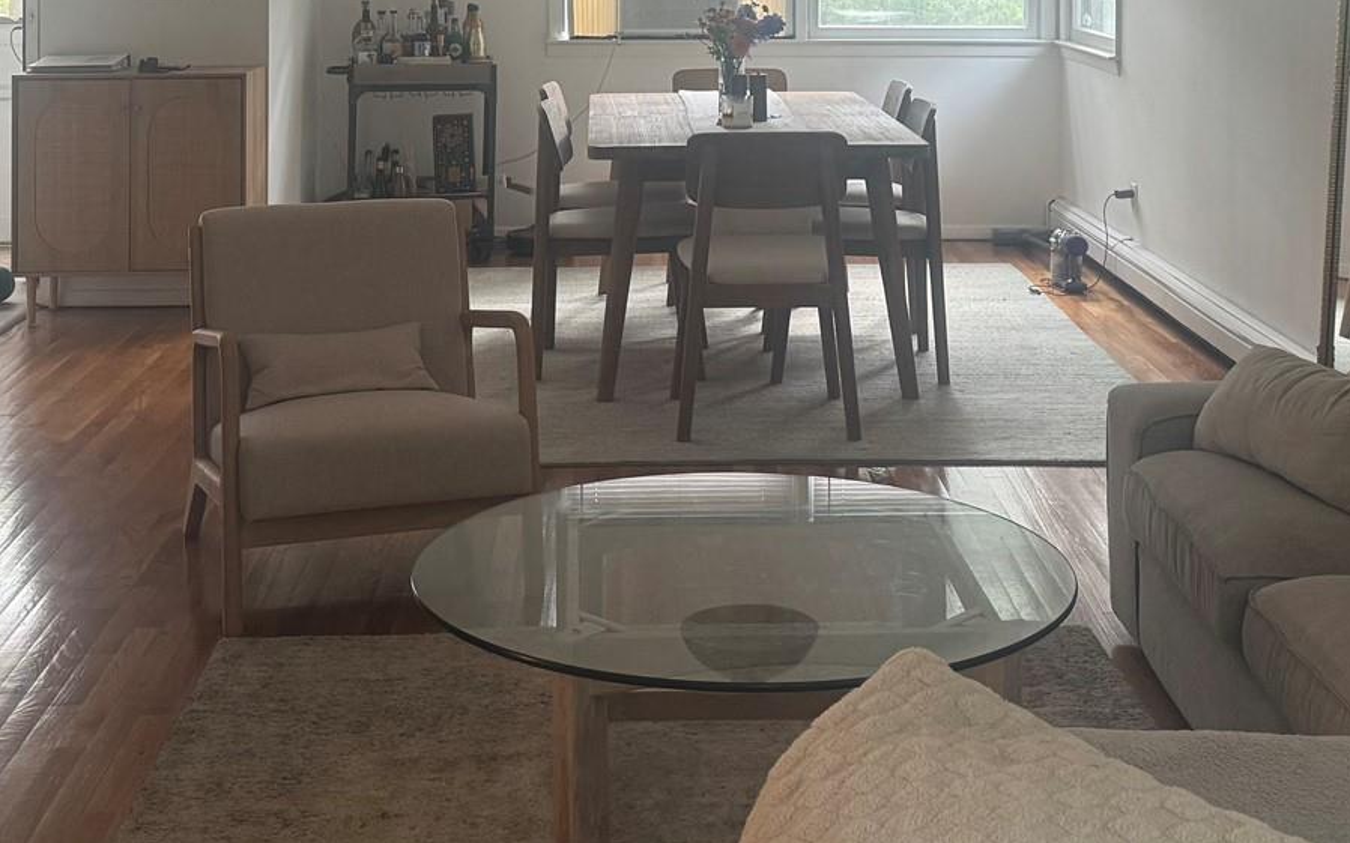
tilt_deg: -1.5
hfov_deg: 35.1
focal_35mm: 58
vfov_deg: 21.4
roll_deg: +0.0
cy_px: -53
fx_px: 2134
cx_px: 661
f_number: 1.78
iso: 200
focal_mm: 6.76
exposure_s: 1/98
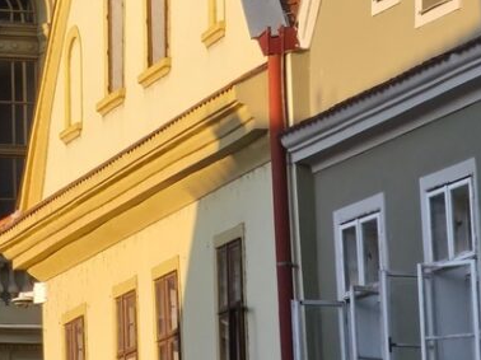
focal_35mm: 347
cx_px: -113
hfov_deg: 5.7
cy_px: -50
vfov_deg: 4.3
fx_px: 4819
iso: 25
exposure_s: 1/511
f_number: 2.9
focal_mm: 18.6
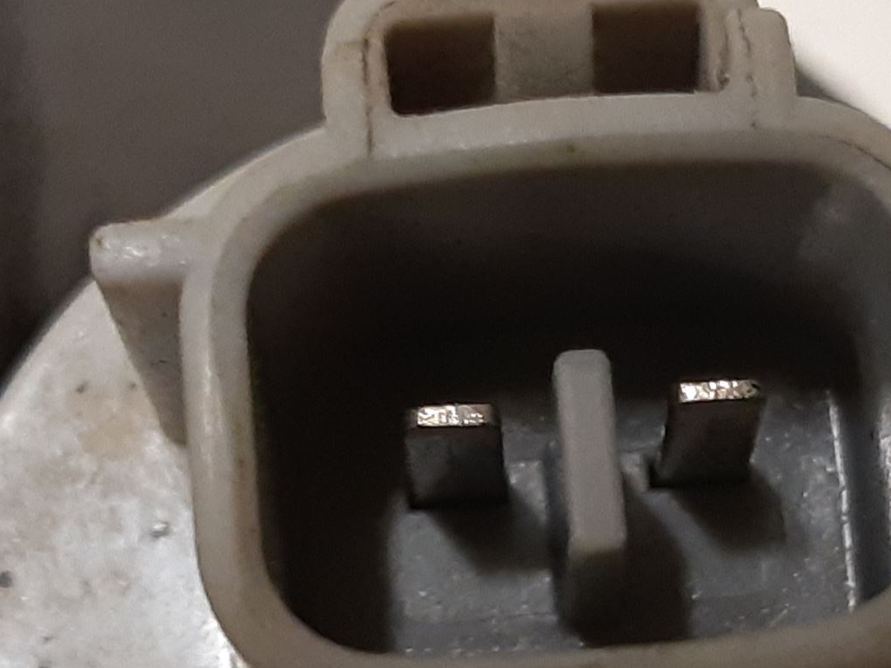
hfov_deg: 36.1
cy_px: 421
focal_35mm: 52
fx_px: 1338
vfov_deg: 27.9
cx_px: 649
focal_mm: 3.93
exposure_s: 1/40
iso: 200
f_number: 1.7
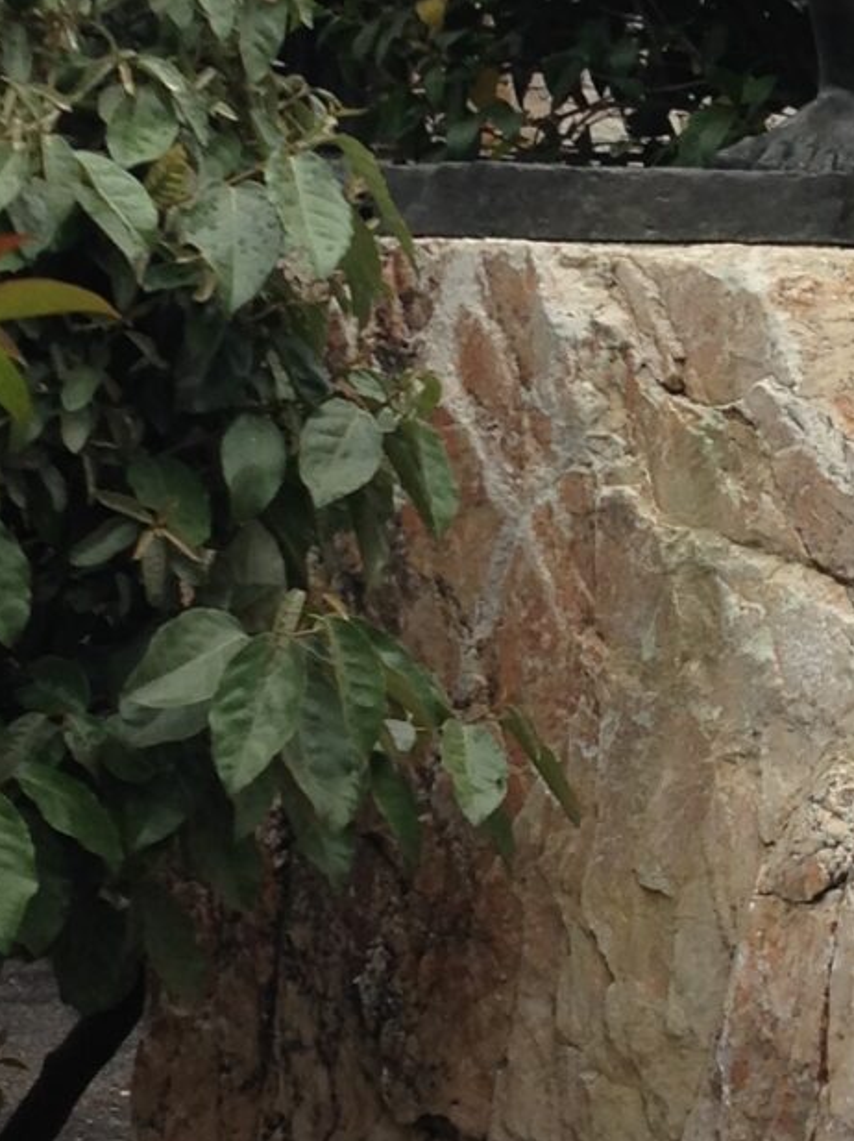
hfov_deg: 10.7
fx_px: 4511
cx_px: 817
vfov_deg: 14.3
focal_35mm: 137
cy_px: 142
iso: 50
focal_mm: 4.12
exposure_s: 1/437
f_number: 2.4
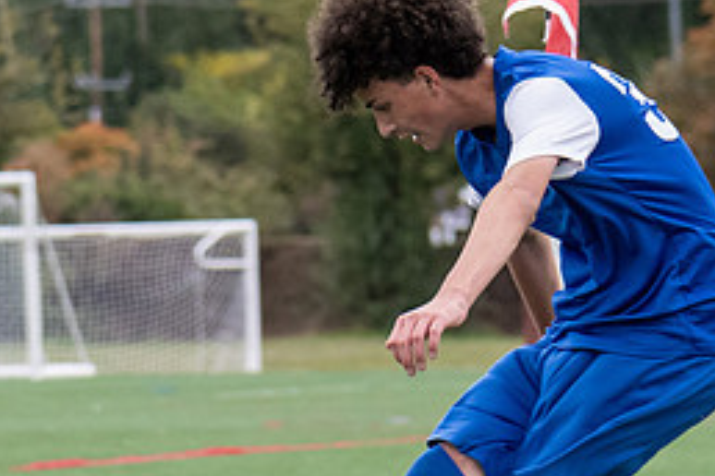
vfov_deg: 3.0
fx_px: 9116
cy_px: 210
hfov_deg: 4.5
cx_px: 313
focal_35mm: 459
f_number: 5
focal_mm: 116
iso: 1600
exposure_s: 1/1000
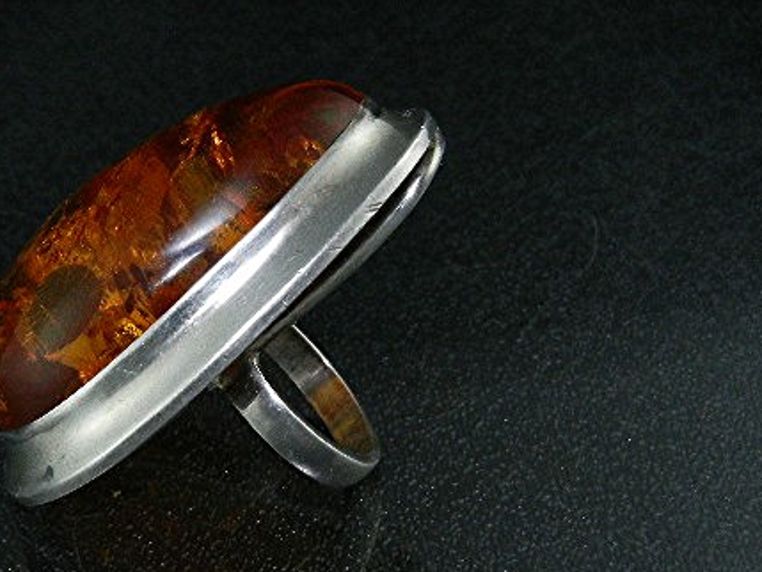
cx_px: 206
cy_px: 295
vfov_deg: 16.8
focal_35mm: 88
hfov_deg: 22.1
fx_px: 1938
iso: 577
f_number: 8
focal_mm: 10.6
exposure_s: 1/30
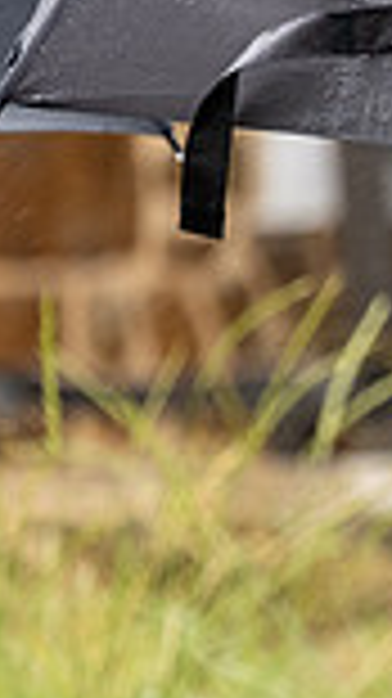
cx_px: 1262
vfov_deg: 1.2
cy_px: 639
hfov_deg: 0.7
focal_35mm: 1762
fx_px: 32613
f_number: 4
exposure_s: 1/500
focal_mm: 300
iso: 400
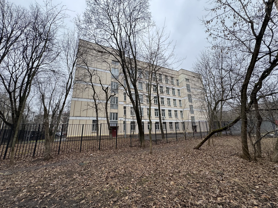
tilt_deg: +14.1
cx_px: 139
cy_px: 104
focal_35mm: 14
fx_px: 112
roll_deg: +1.4
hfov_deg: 102.1
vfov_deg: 85.7
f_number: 2.2
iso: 40
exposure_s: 1/173
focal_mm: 2.22
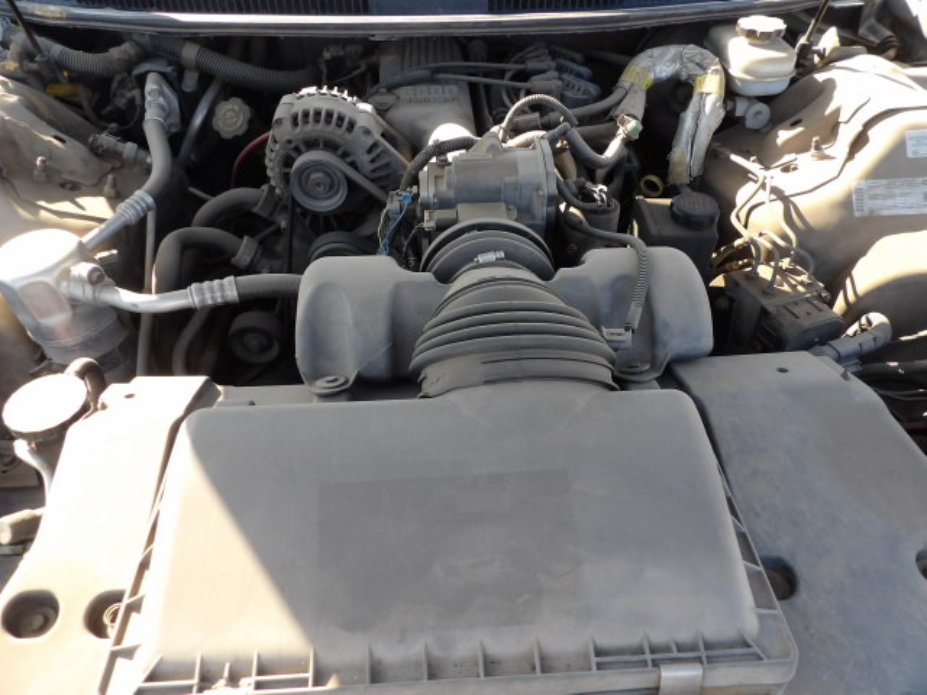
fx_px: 643
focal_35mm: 24
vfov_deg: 56.8
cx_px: 464
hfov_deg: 71.6
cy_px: 348
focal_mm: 4.3
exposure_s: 1/159
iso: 100
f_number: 3.2
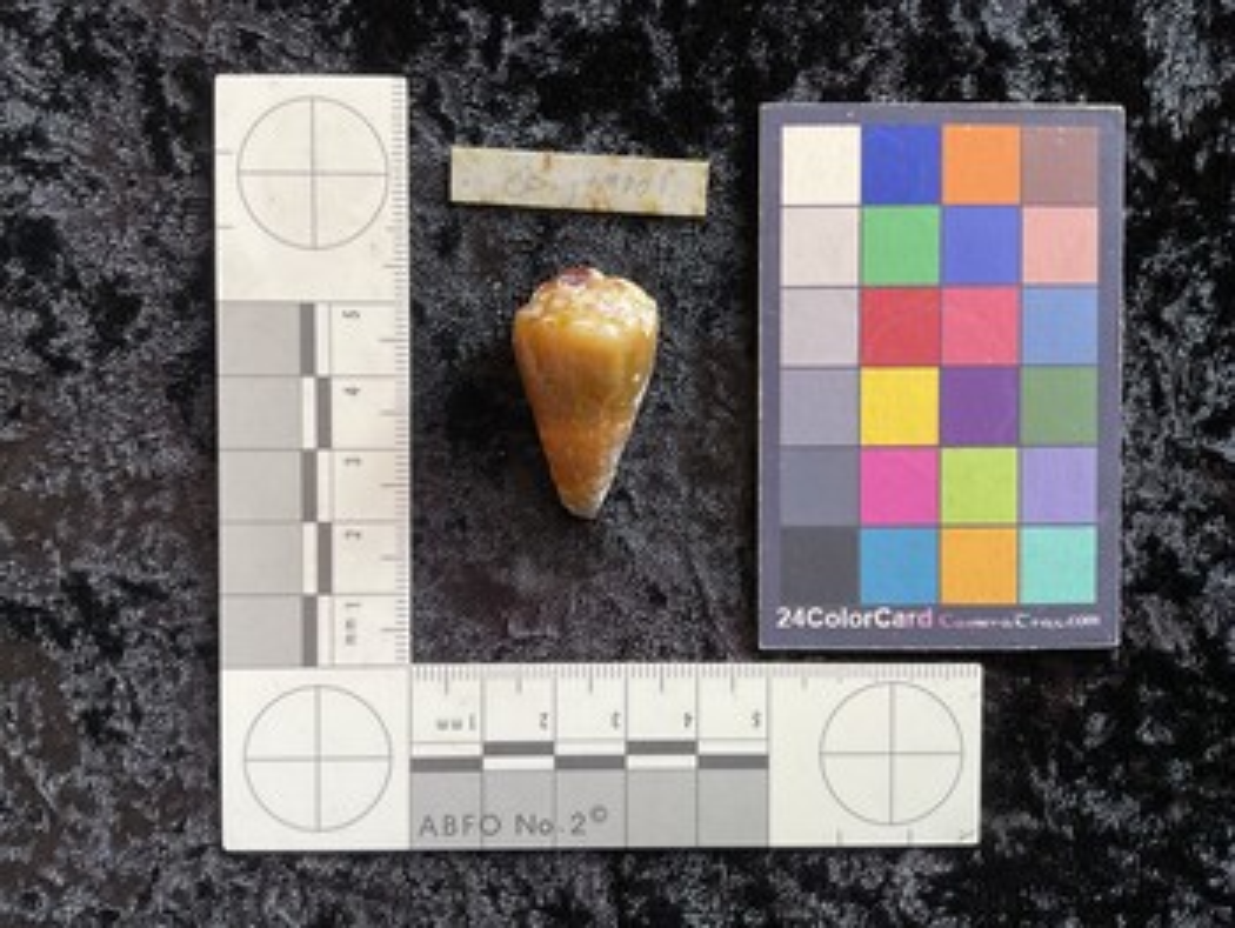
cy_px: 464
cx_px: 618
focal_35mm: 29
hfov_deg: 61.6
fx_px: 1035
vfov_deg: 48.3
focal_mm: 3
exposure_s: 1/50
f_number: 1.8
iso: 64
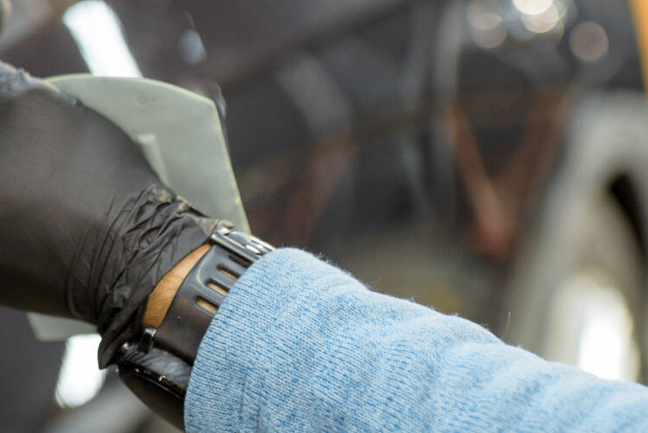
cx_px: -157
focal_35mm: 119
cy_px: -124
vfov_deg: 11.3
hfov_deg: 16.4
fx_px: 2143
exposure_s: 1/160
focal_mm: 35
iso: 640
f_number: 2.2
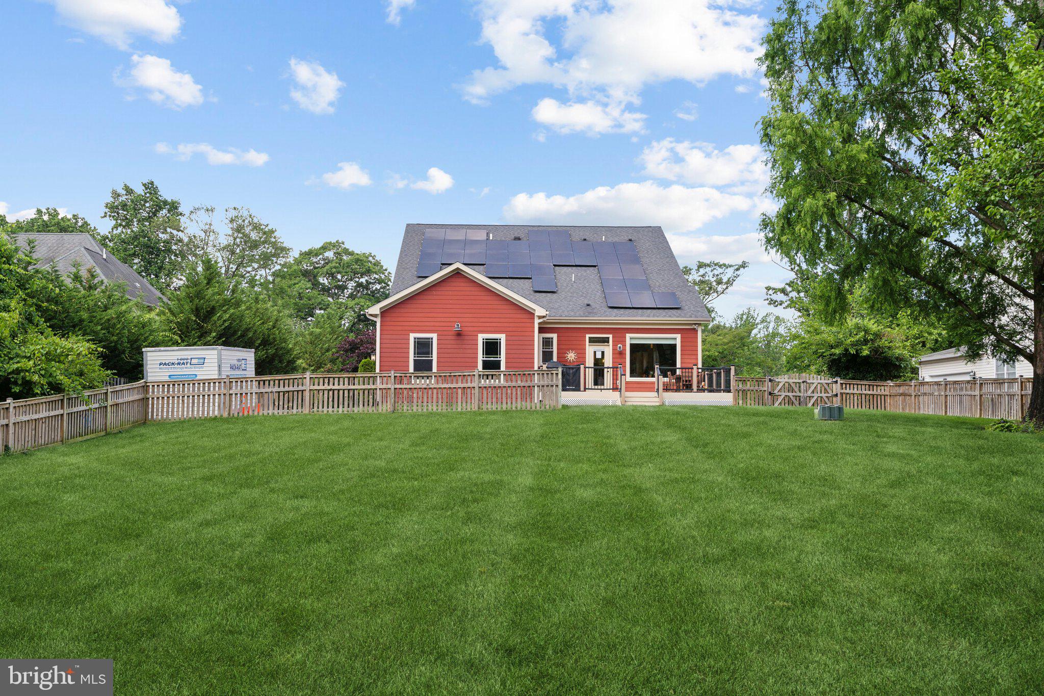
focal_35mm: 35
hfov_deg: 54.4
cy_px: 348
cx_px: 522
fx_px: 1015
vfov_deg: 37.8
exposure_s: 1/200
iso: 200
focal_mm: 35
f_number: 8
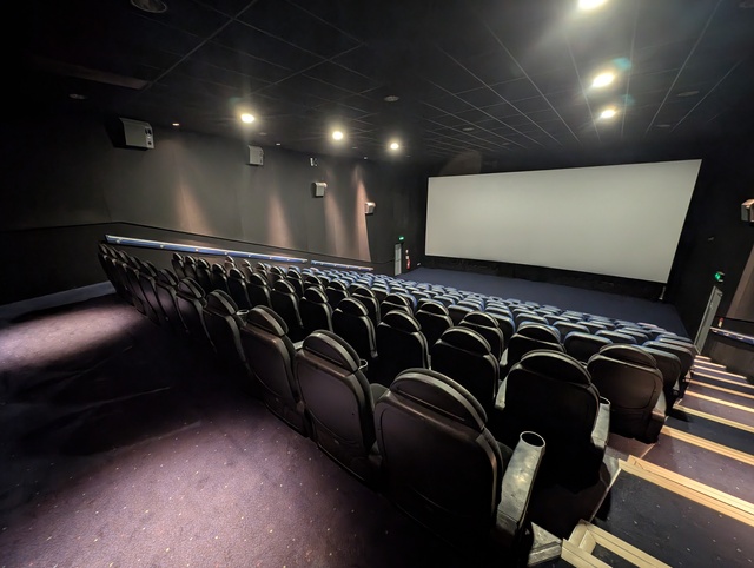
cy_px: 284
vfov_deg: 94.6
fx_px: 262
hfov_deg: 110.5
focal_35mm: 12
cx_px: 377
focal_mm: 2.23
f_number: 1.95
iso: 931
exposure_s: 1/25
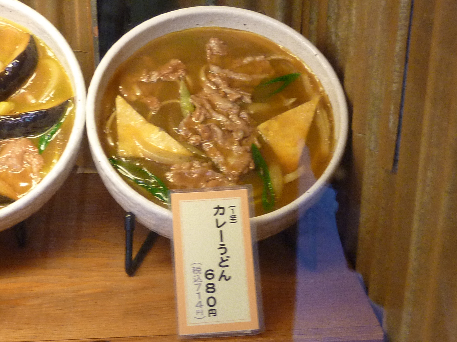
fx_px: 766
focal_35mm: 58
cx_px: 228
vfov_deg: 25.2
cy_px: 171
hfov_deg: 33.2
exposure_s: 1/30
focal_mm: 5.3
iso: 200
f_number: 3.5
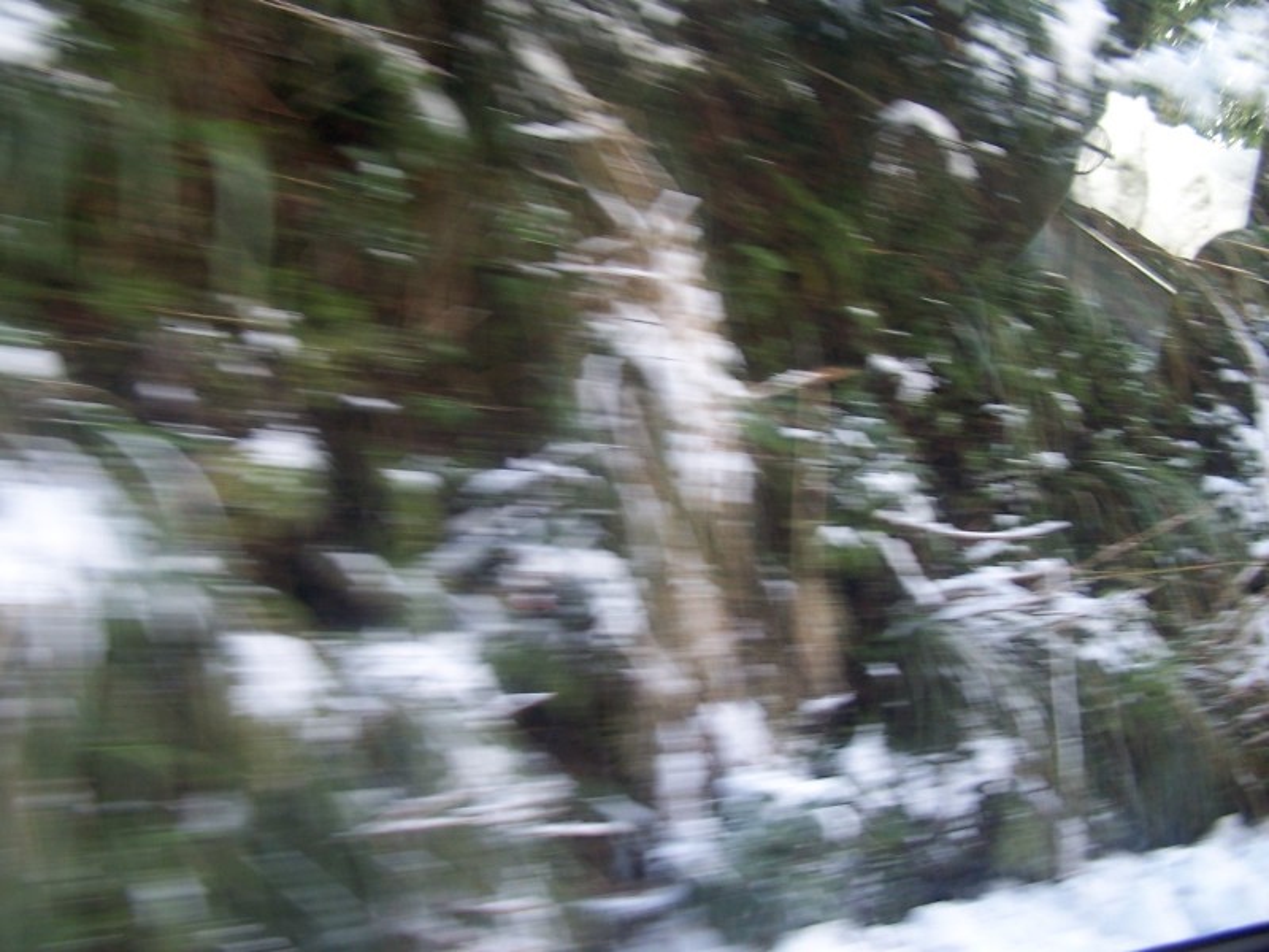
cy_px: 476
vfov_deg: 37.7
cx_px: 634
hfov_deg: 49.0
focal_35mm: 38
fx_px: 1393
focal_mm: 6.3
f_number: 2.8
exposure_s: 1/90
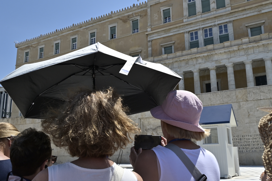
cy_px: 90
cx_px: 136
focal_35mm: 36
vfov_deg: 36.9
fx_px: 272
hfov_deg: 53.1
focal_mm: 24
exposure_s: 1/500
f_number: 11
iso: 200
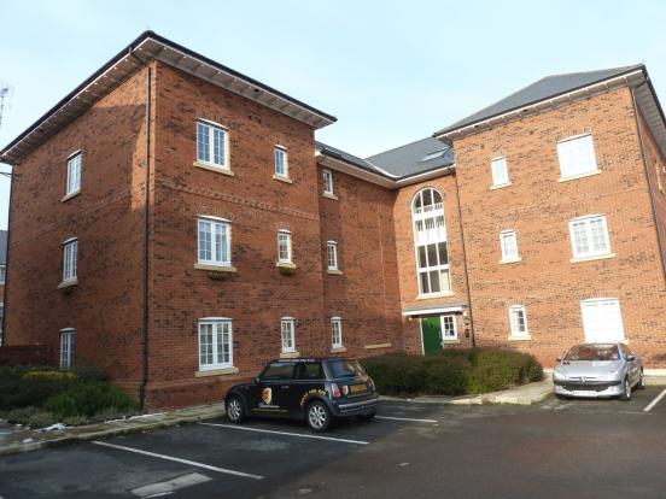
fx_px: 481
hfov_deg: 69.4
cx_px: 333
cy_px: 250
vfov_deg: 54.9
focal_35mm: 25
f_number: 4
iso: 80
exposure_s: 1/200
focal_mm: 4.1
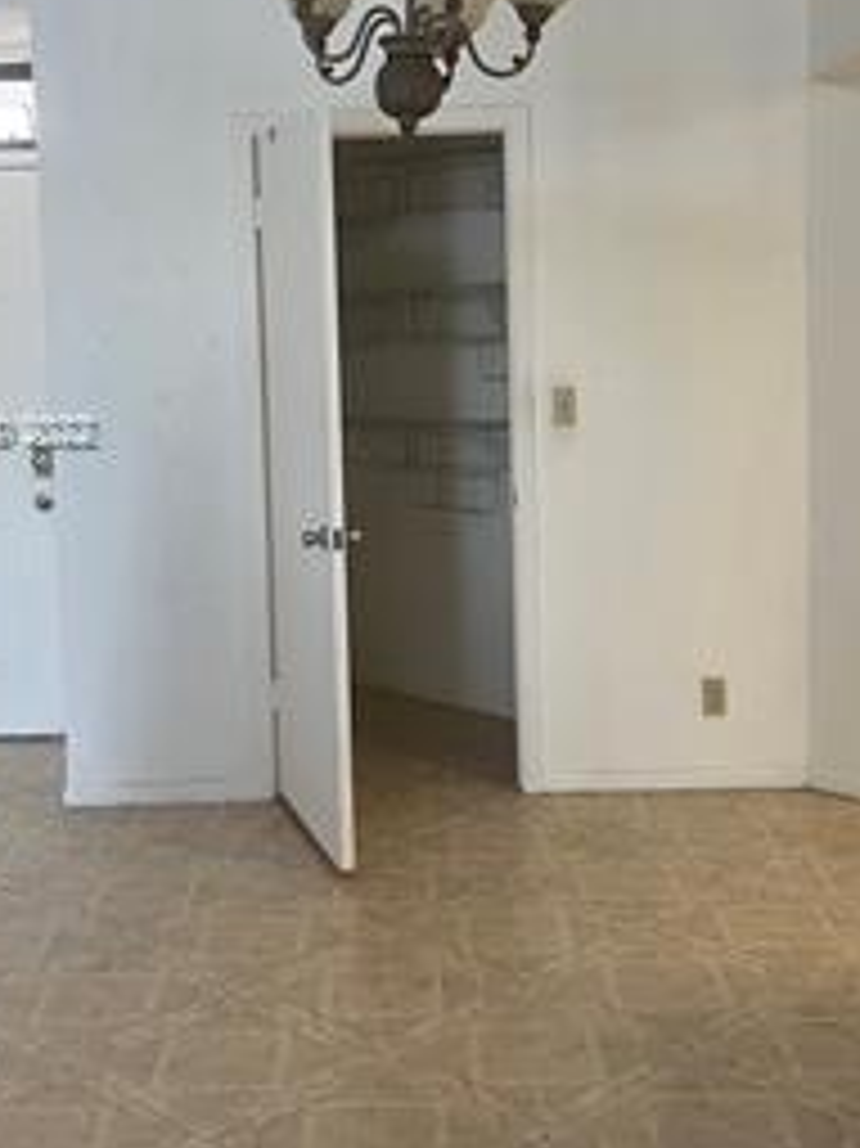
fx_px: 1625
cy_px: 432
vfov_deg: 38.7
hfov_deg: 29.6
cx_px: 387
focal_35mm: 49
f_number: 1.5
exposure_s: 1/60
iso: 125
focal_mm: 5.7
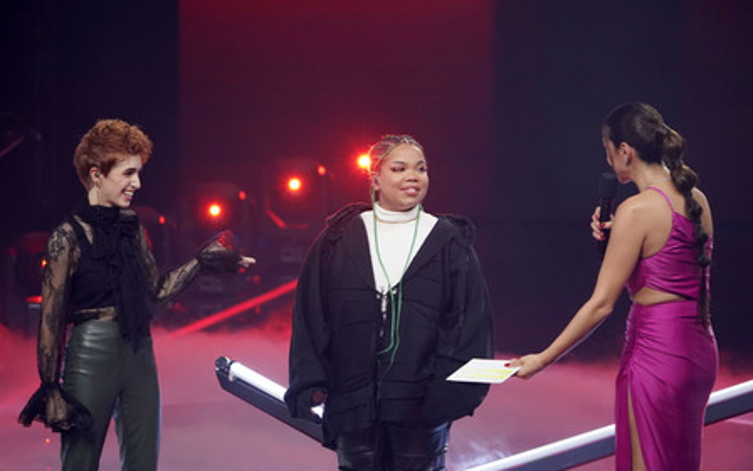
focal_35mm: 368
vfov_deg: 3.6
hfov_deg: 5.7
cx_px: 376
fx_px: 7552
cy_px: 234
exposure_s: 1/100
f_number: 6.3
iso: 4000
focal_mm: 359
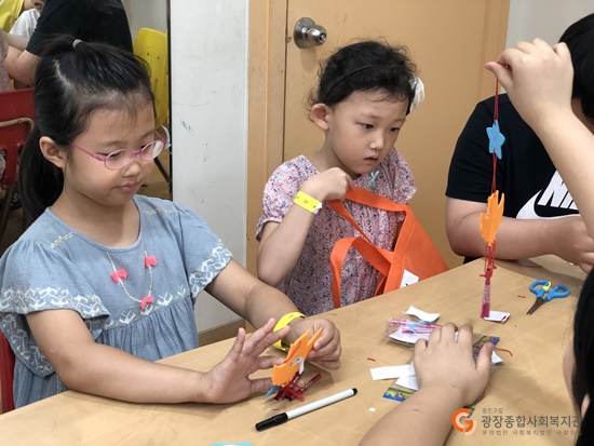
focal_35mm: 57
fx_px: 979
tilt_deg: -22.9
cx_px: 297
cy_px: 223
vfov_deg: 25.7
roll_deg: -1.6
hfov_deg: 33.8
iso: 125
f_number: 2.8
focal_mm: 6.6
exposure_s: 1/30
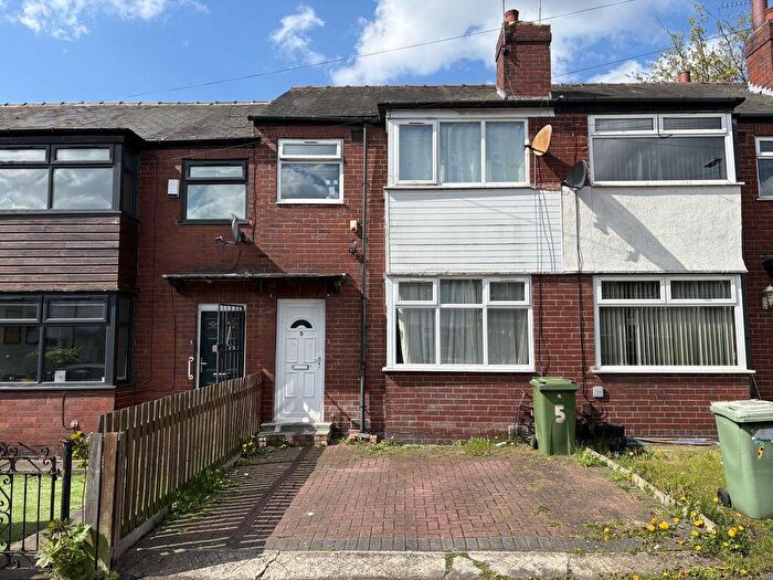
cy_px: 290
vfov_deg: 53.1
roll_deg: +0.2
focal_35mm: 26
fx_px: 581
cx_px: 386
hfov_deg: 67.3
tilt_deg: +6.3
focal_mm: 5.96
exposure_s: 1/2747
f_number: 1.6
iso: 50
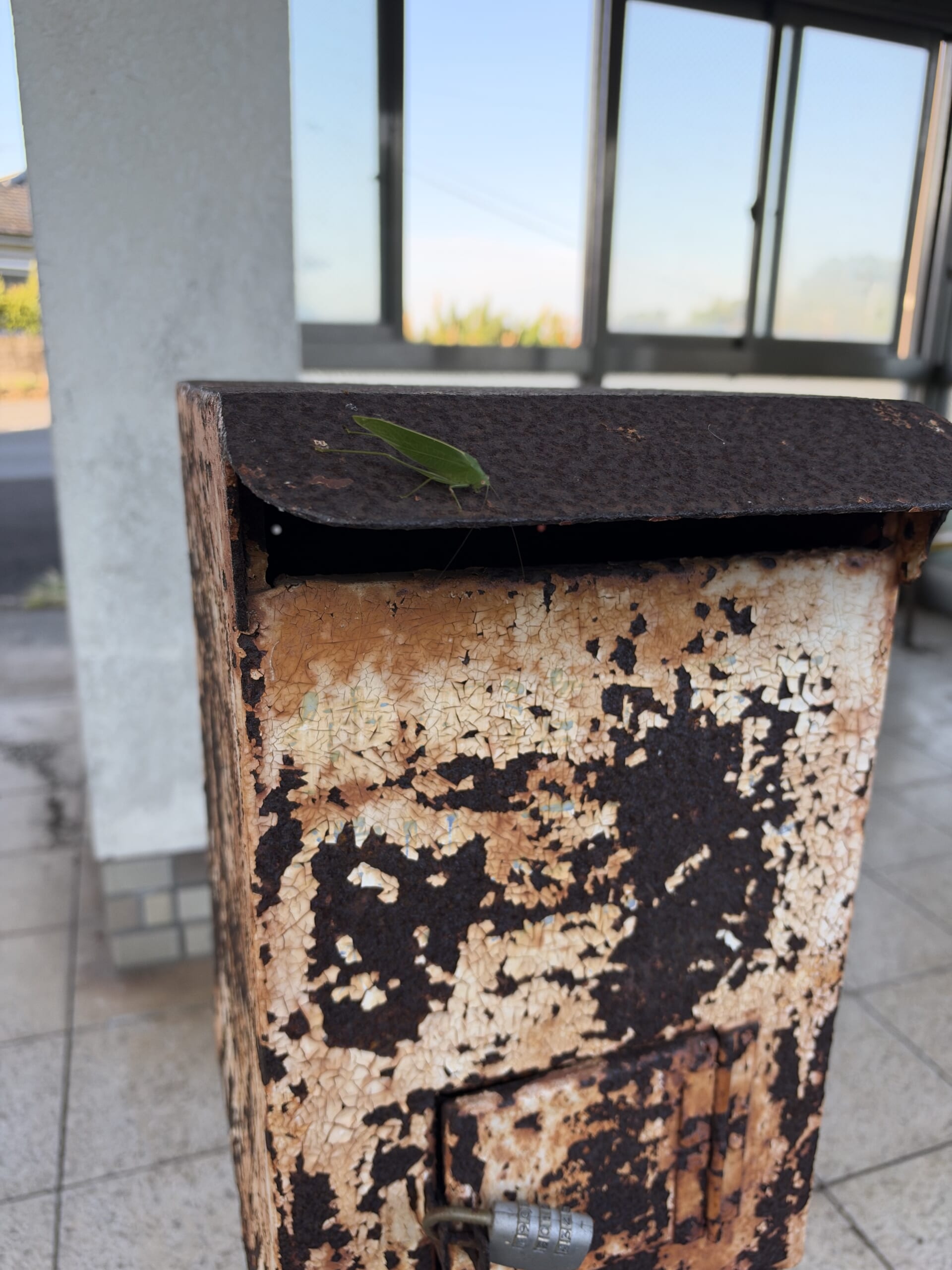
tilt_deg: -15.7
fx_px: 880
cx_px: 476
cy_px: 635
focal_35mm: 24
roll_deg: -0.6
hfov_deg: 56.8
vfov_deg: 71.6
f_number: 1.8
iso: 100
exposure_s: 1/509
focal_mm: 6.93
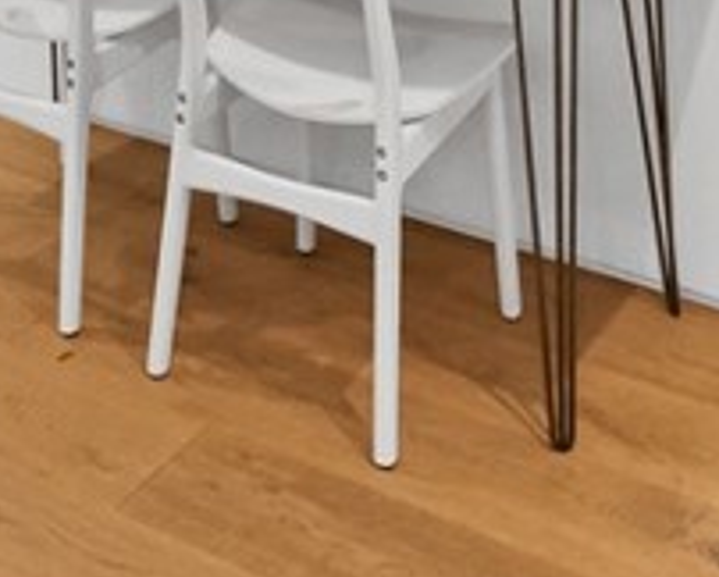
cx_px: 11
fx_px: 1619
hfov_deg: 24.0
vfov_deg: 16.4
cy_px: -511
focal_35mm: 76
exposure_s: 1/25
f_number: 10
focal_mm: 16
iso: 5000
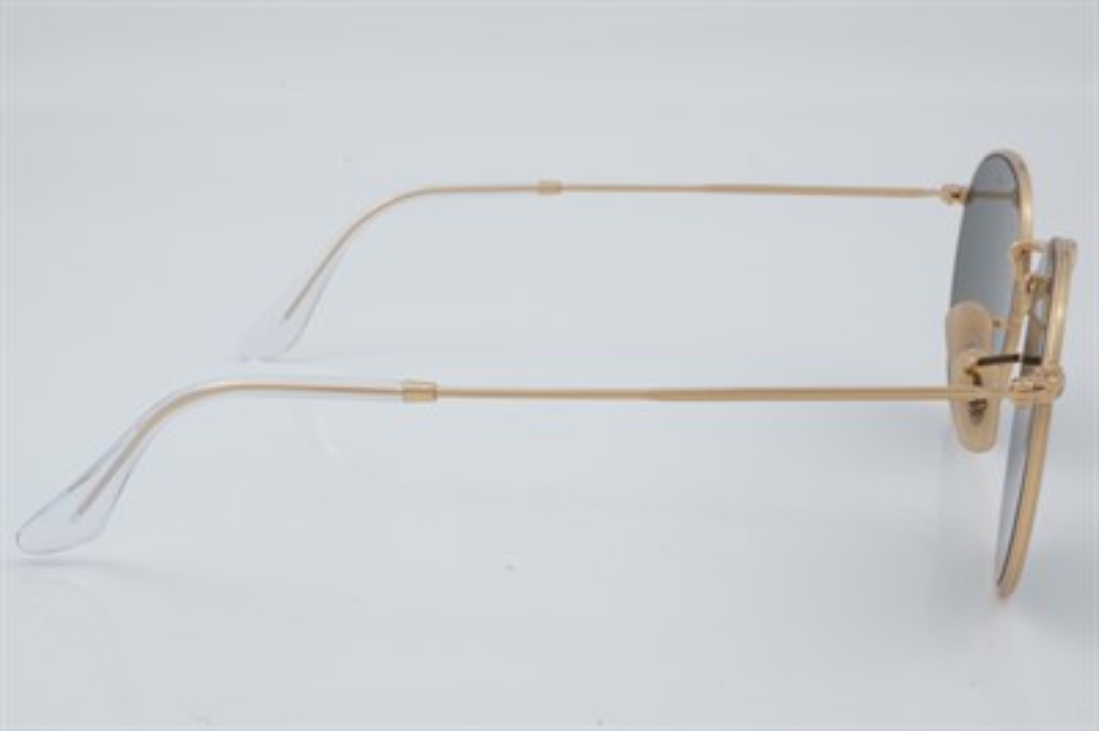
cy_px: 366
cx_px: 550
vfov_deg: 20.1
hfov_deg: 29.9
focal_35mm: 68
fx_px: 2059
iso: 100
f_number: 29
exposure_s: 1/4
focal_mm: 45
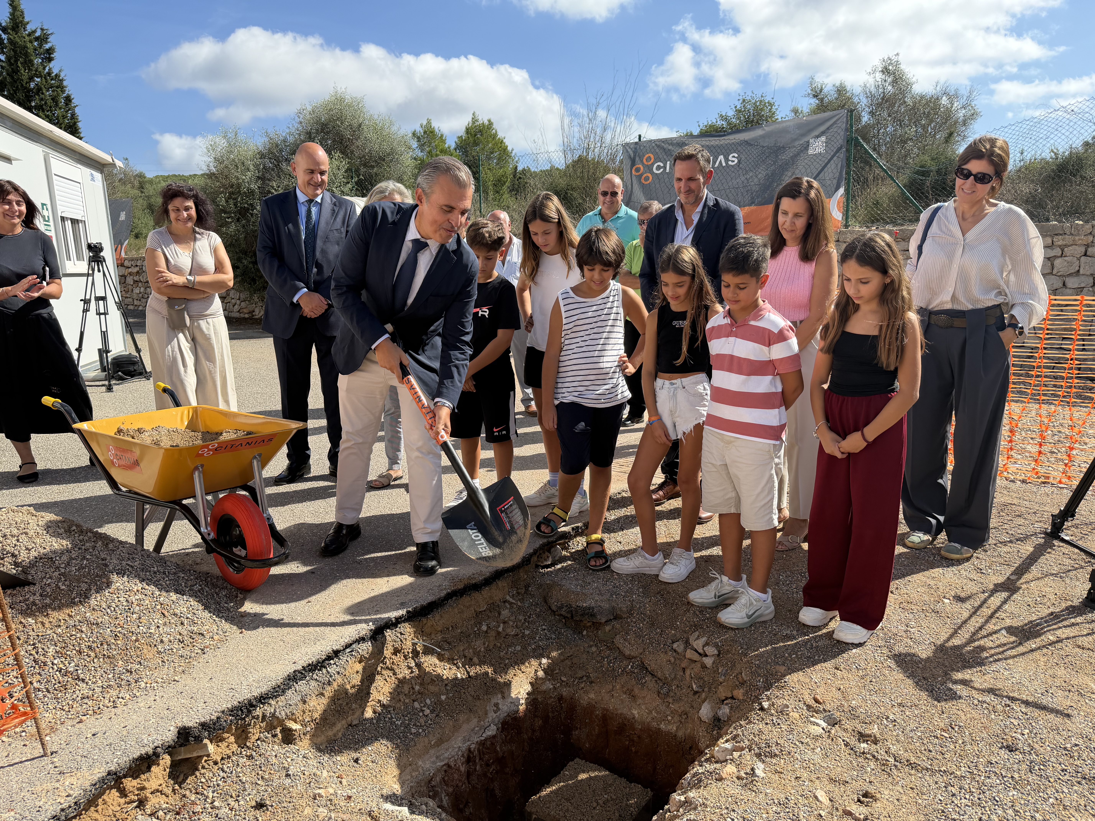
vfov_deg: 56.8
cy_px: 410
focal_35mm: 24
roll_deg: +0.5
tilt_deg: -11.9
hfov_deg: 71.6
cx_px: 548
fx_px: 759
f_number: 1.78
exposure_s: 1/3759
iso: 100
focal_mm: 6.76
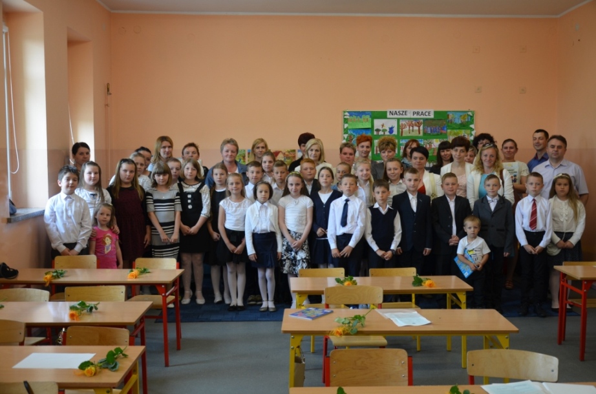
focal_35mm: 39
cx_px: 298
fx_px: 644
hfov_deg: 49.7
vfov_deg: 34.0
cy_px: 197
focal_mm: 26
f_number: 4.5
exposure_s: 1/80
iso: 400
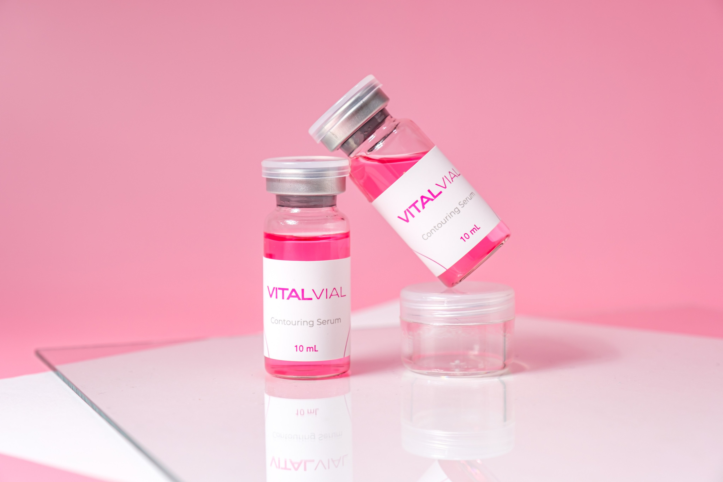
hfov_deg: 24.5
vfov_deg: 16.5
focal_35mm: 83
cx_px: 362
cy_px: 241
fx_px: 1667
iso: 200
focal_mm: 55
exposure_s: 1/125
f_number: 5.6
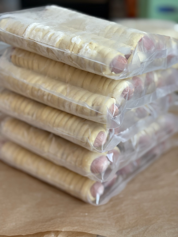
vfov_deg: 36.8
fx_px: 357
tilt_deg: -23.1
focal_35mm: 52
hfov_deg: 28.0
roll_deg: +0.7
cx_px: 89
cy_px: 118
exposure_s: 1/60
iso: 80
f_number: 1.6
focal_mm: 5.96
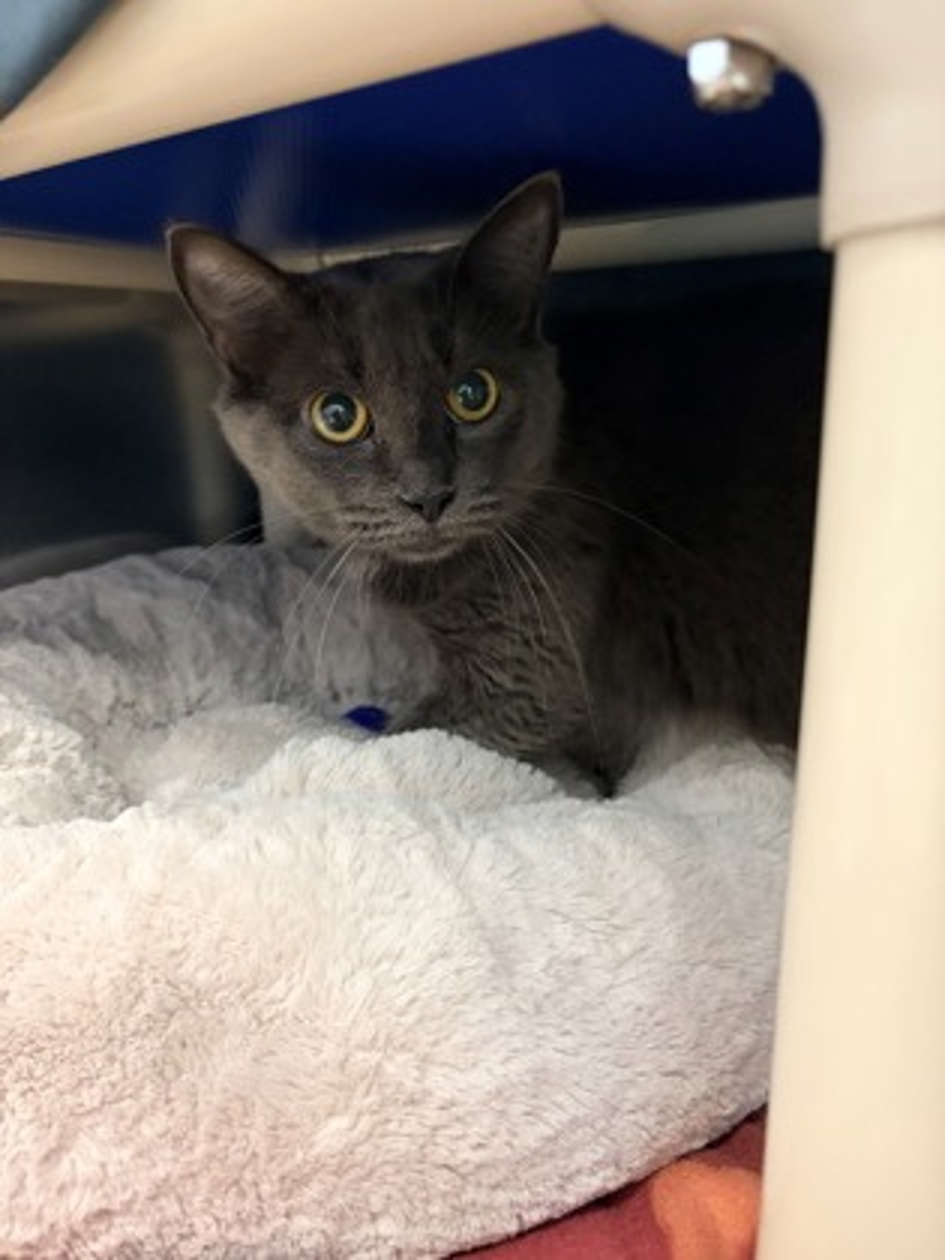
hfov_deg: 53.1
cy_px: 630
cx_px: 472
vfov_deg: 67.3
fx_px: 946
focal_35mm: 26
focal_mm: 5.96
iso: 500
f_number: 1.6
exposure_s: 1/30
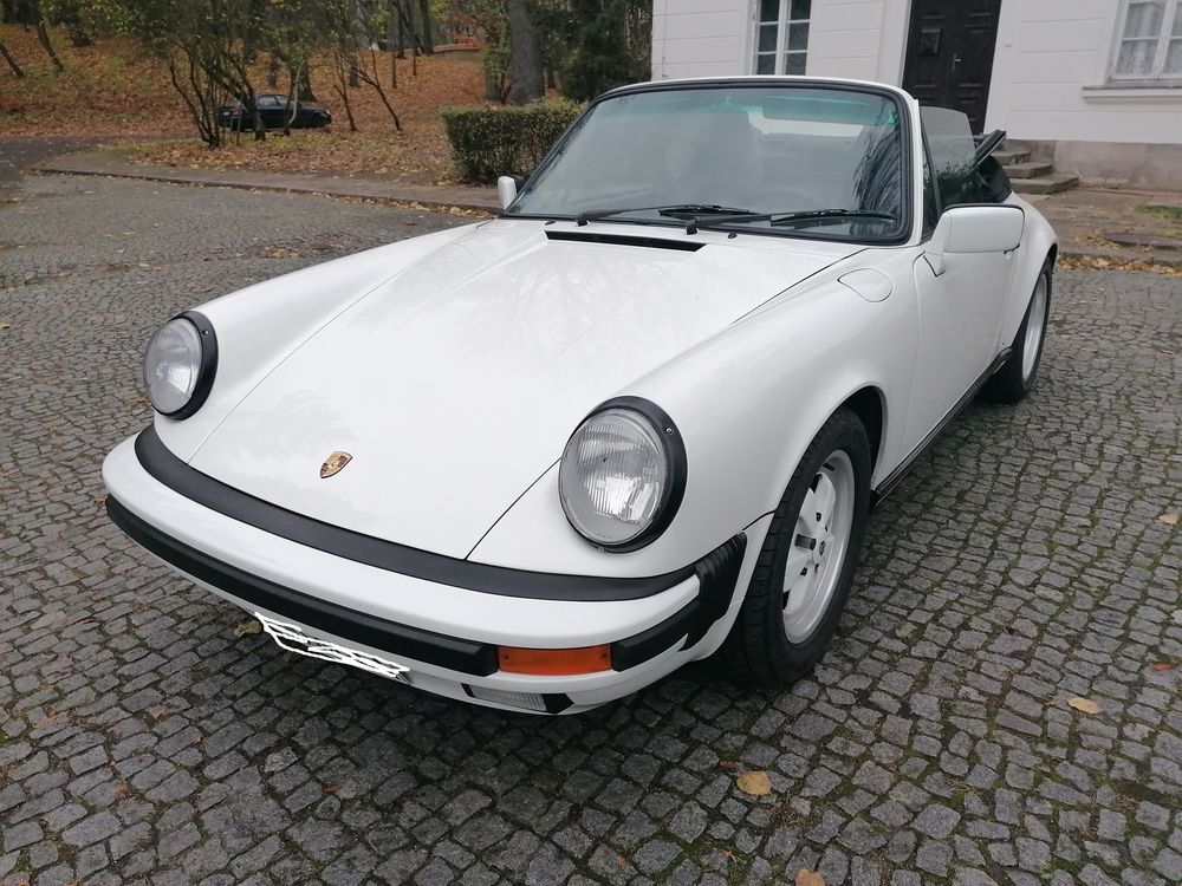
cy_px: 443
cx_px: 591
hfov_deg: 65.3
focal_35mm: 27
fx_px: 922
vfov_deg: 51.4
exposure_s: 1/642
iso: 160
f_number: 1.8
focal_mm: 4.75
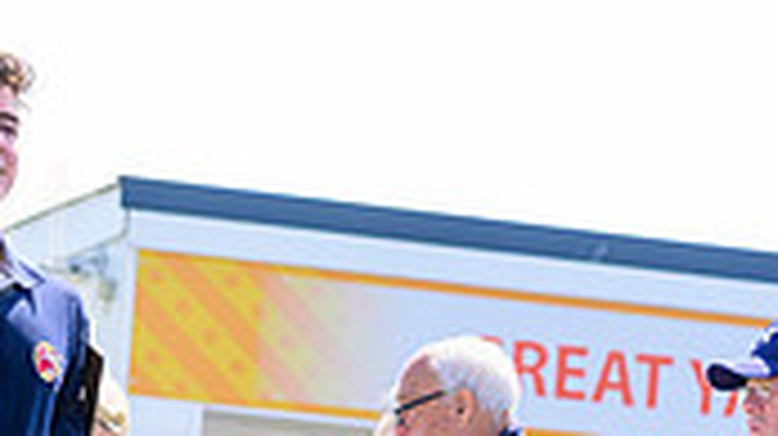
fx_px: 7235
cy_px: 515
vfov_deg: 3.4
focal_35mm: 351
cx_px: -175
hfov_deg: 6.1
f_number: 6.3
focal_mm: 100
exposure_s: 1/500
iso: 400
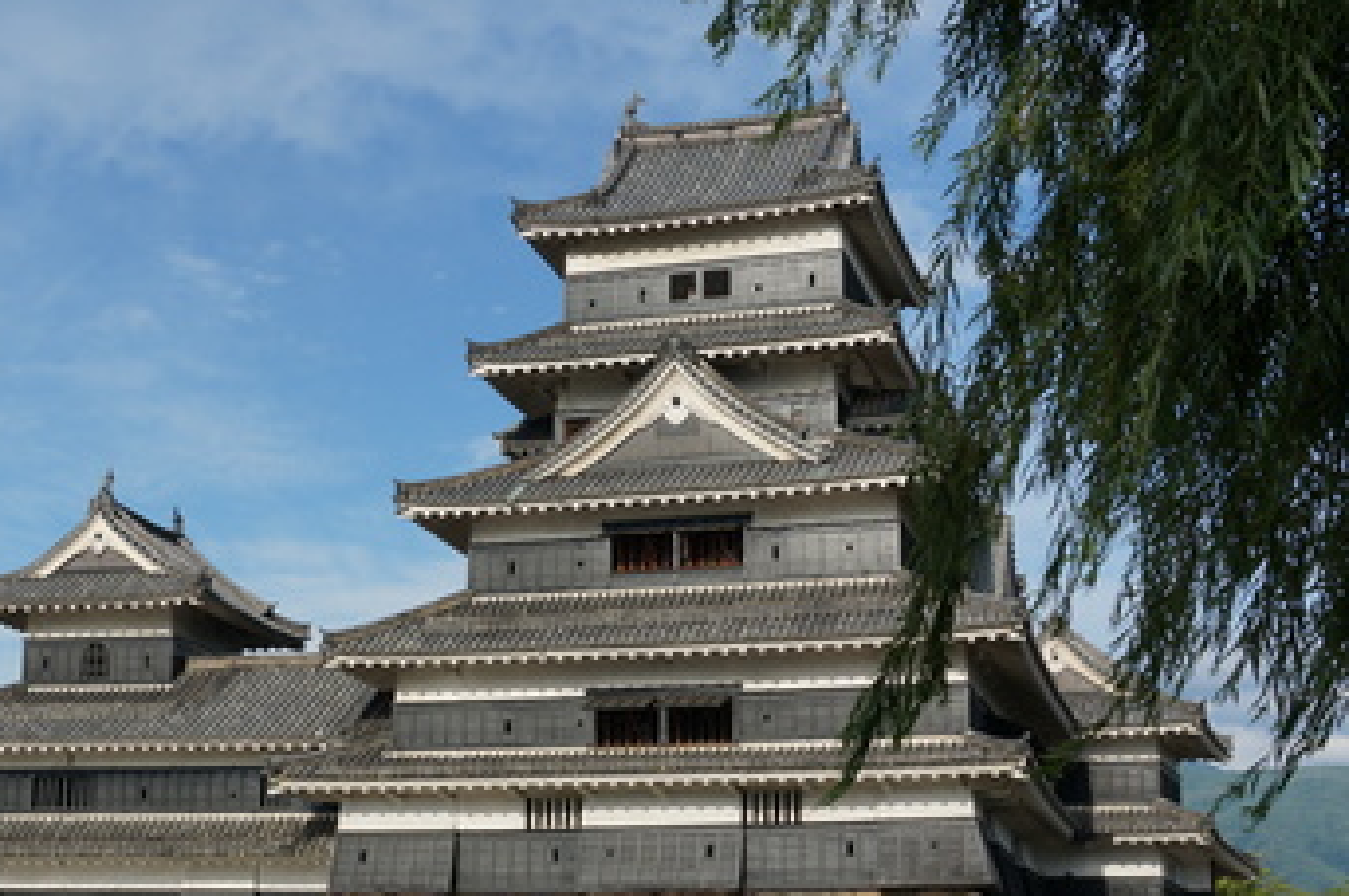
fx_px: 2358
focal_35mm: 63
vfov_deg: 21.4
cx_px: 413
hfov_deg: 31.6
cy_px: 607
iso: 100
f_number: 9
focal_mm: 24
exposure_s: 1/200
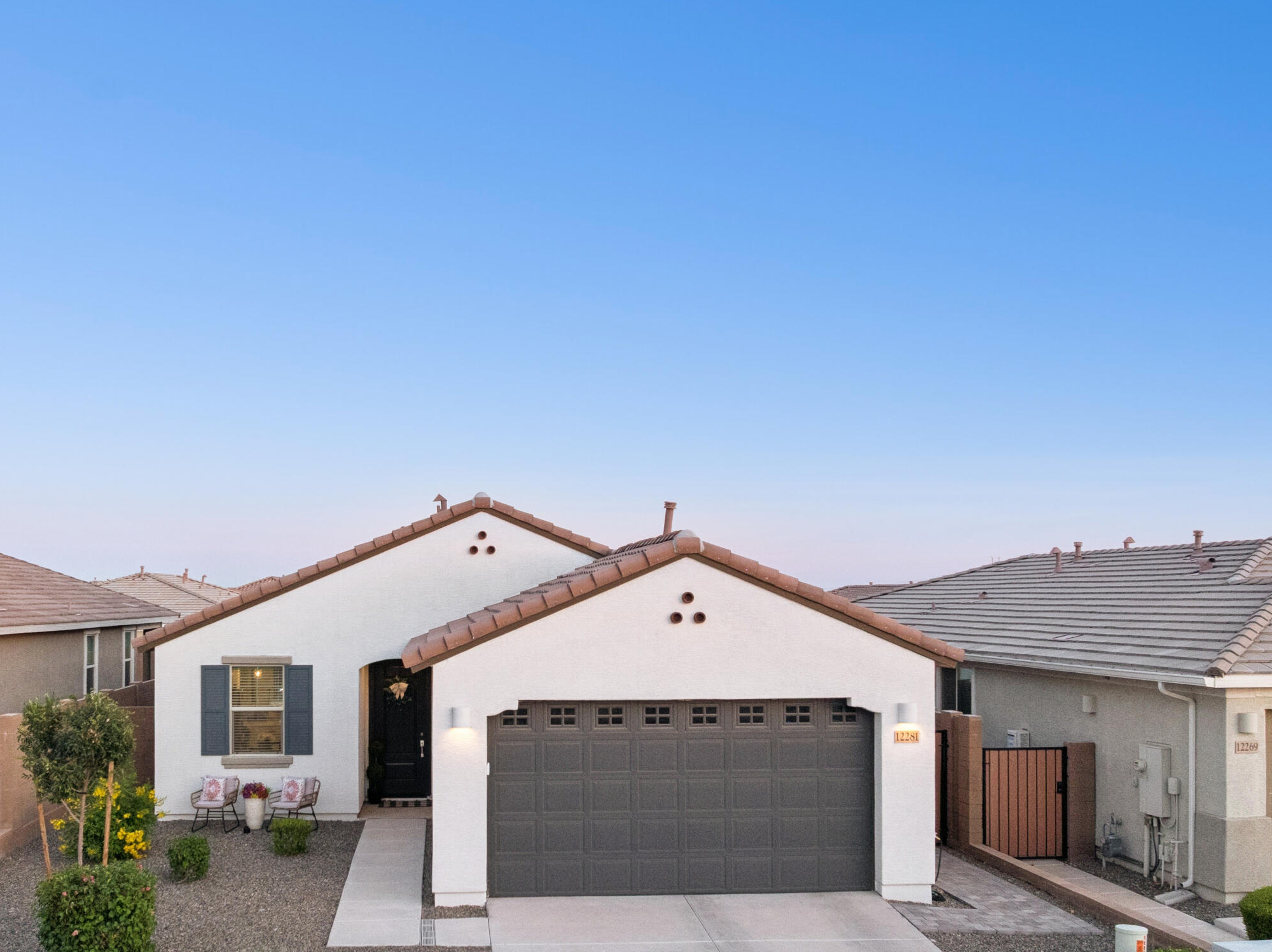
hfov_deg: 51.1
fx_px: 1322
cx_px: 513
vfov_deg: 39.5
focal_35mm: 36
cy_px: 562
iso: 400
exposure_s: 1/100
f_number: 5.6
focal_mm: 12.3
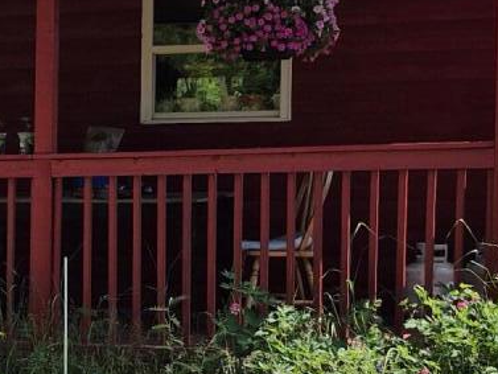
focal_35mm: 122
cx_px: -173
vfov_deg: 12.1
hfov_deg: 15.3
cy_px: 279
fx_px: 1756
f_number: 1.8
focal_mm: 5.4
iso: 25
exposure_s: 1/2112
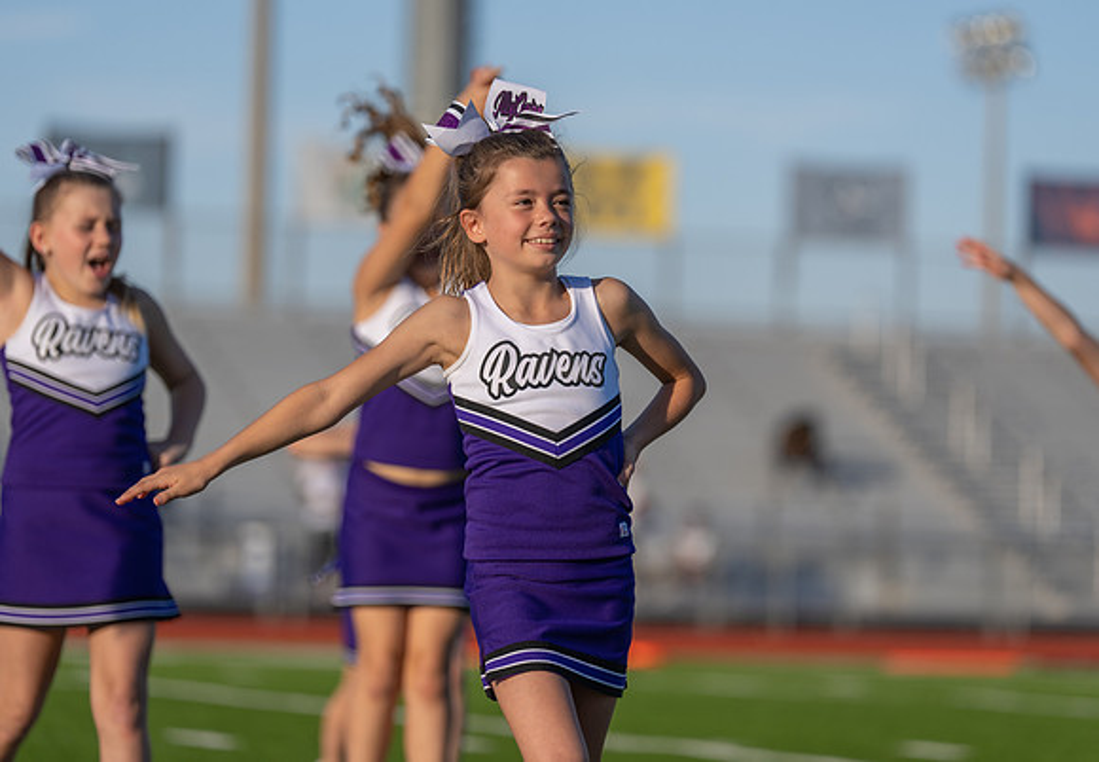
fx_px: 5831
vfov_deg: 7.5
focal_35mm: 189
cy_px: 336
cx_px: 561
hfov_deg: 10.8
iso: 100
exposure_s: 1/2000
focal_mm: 157
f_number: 2.8
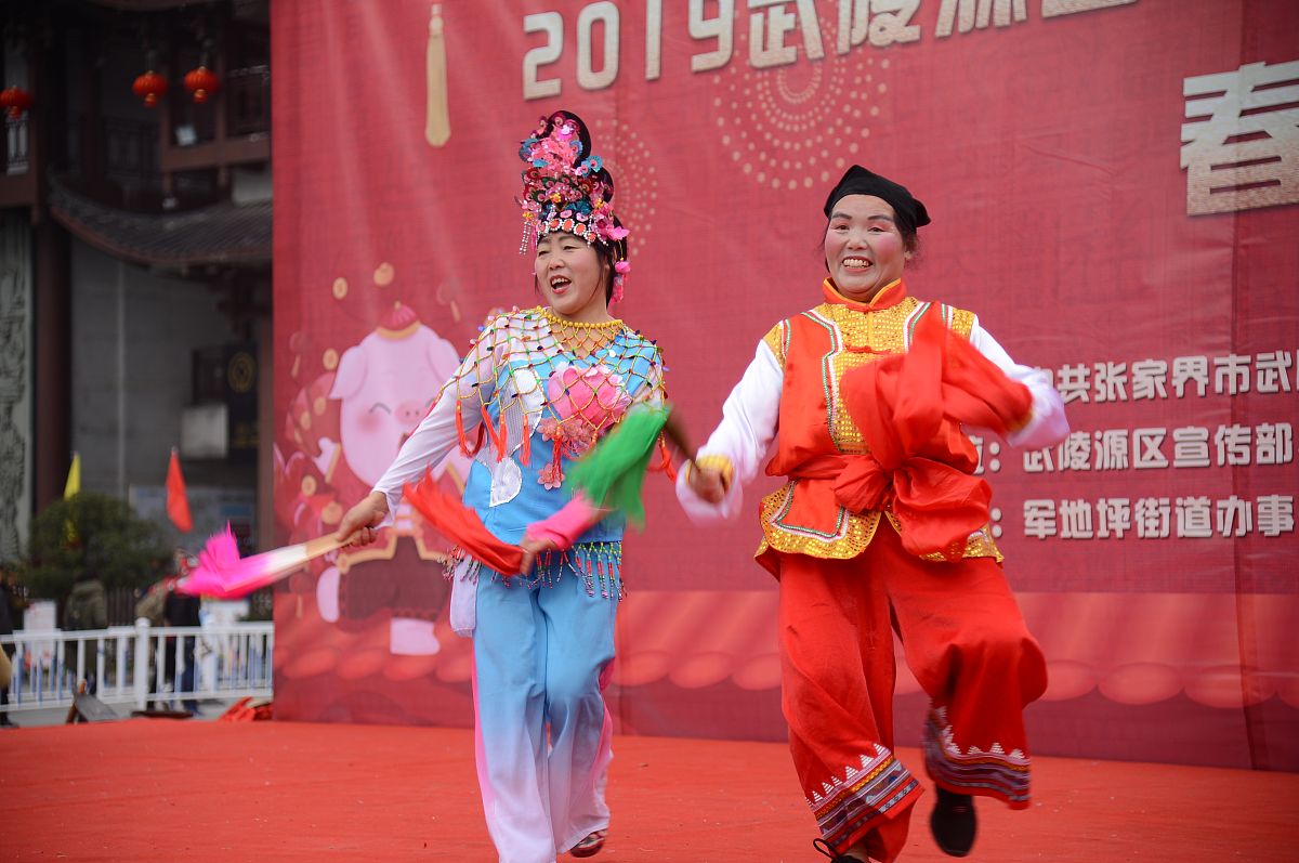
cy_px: 432
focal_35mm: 85
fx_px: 3063
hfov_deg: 23.9
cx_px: 650
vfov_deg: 16.0
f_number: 4
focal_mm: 85
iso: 200
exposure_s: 1/125
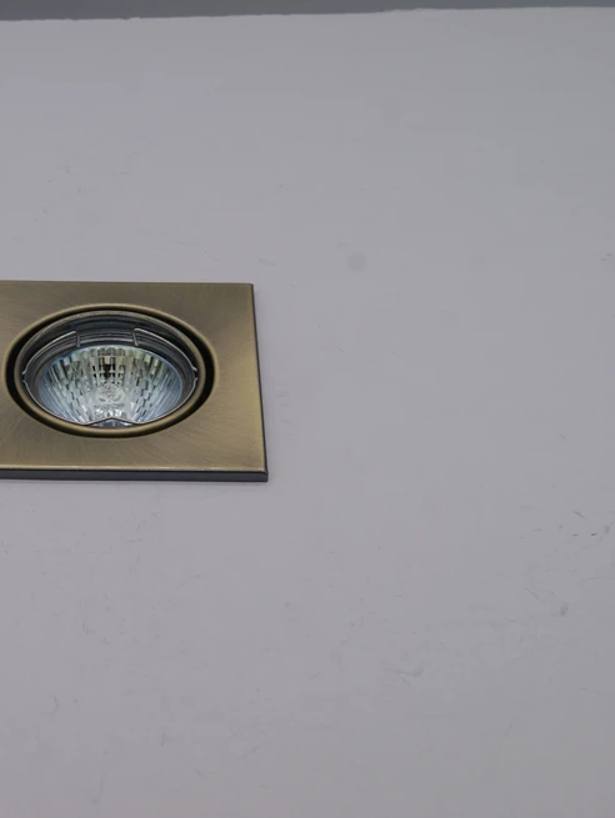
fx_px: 1562
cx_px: 90
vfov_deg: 29.4
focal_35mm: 66
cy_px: 403
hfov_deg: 21.9
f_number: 11
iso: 100
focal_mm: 30
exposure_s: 1/80
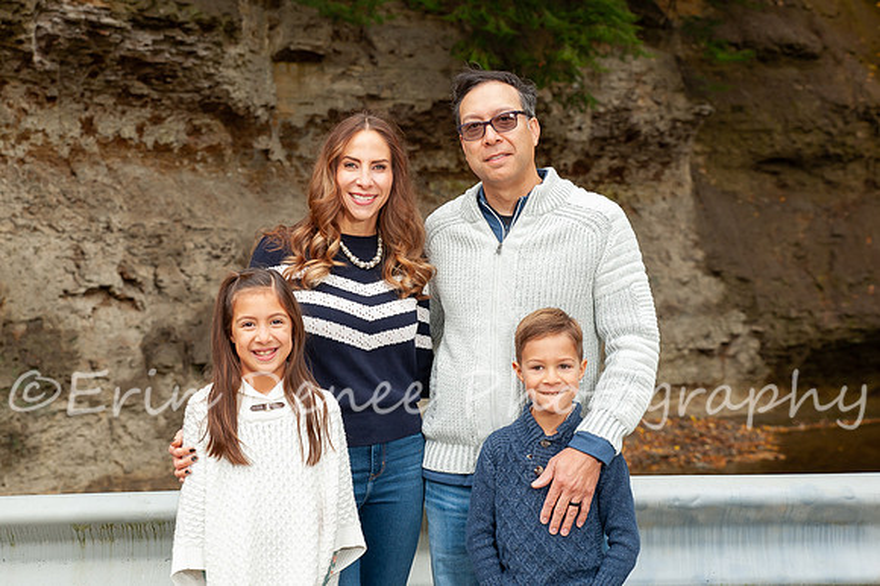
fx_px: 1552
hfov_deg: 31.6
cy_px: 269
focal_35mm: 64
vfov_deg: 21.4
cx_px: 432
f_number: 5
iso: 400
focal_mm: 50
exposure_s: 1/160
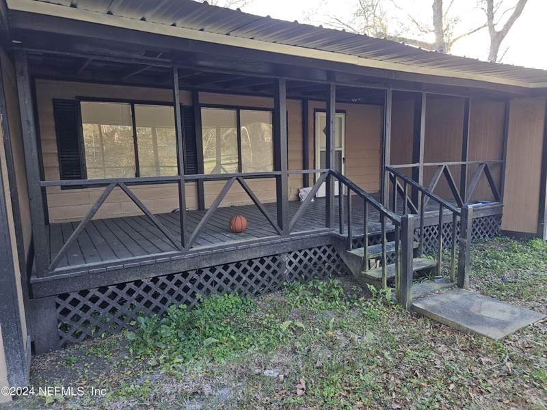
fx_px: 363
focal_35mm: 23
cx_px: 274
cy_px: 205
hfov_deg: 73.9
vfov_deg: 58.9
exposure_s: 1/60
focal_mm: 6.3
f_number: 1.7
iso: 32
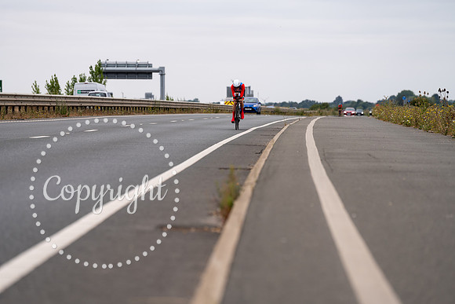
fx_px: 1959
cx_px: 228
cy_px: 152
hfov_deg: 13.2
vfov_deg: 8.9
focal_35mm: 155
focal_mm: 155
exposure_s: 1/800
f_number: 3.5
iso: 100
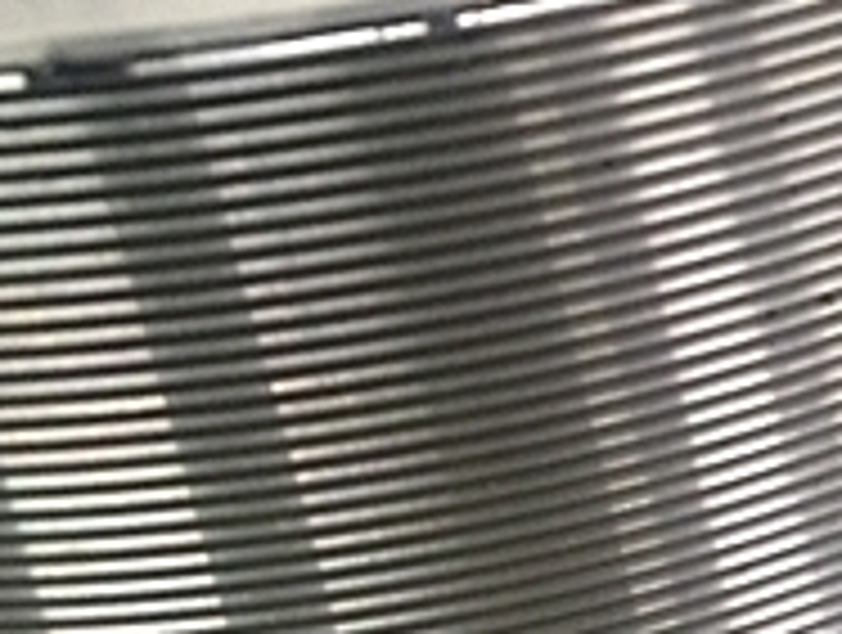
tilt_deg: -30.4
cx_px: 1310
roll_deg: +4.0
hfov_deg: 17.5
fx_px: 2413
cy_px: 504
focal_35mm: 99
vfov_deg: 14.9
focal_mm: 4.15
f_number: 2.2
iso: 200
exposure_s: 1/30
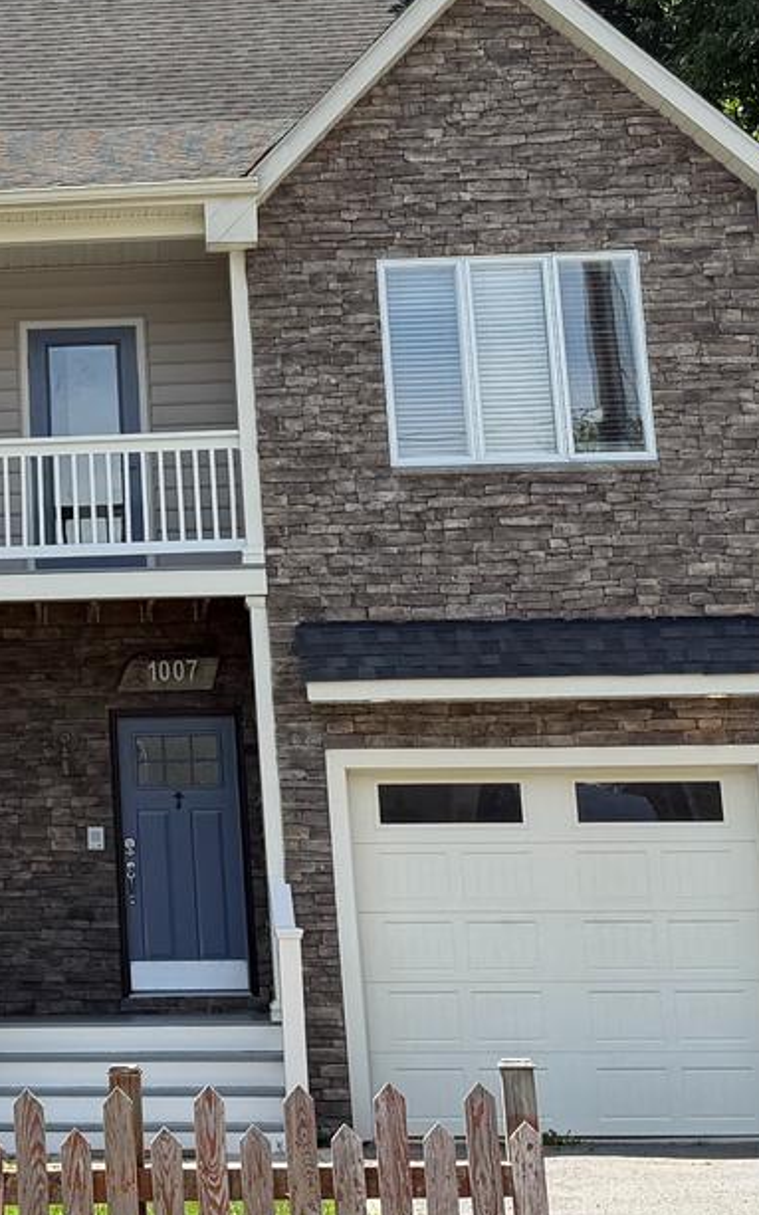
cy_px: 226
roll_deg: +1.0
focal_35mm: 85
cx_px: -133
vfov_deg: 24.0
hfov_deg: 14.9
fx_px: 2814
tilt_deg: +13.5
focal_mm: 6.76
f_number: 1.78
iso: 80
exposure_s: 1/2703
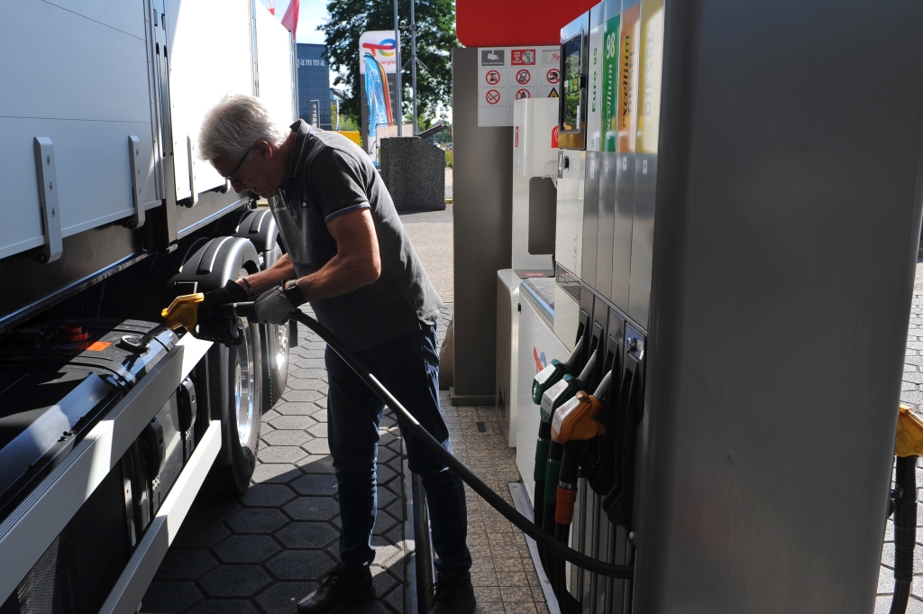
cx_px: 388
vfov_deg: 38.7
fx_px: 871
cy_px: 350
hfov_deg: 55.6
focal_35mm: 34
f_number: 8
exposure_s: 1/250
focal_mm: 29
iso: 200
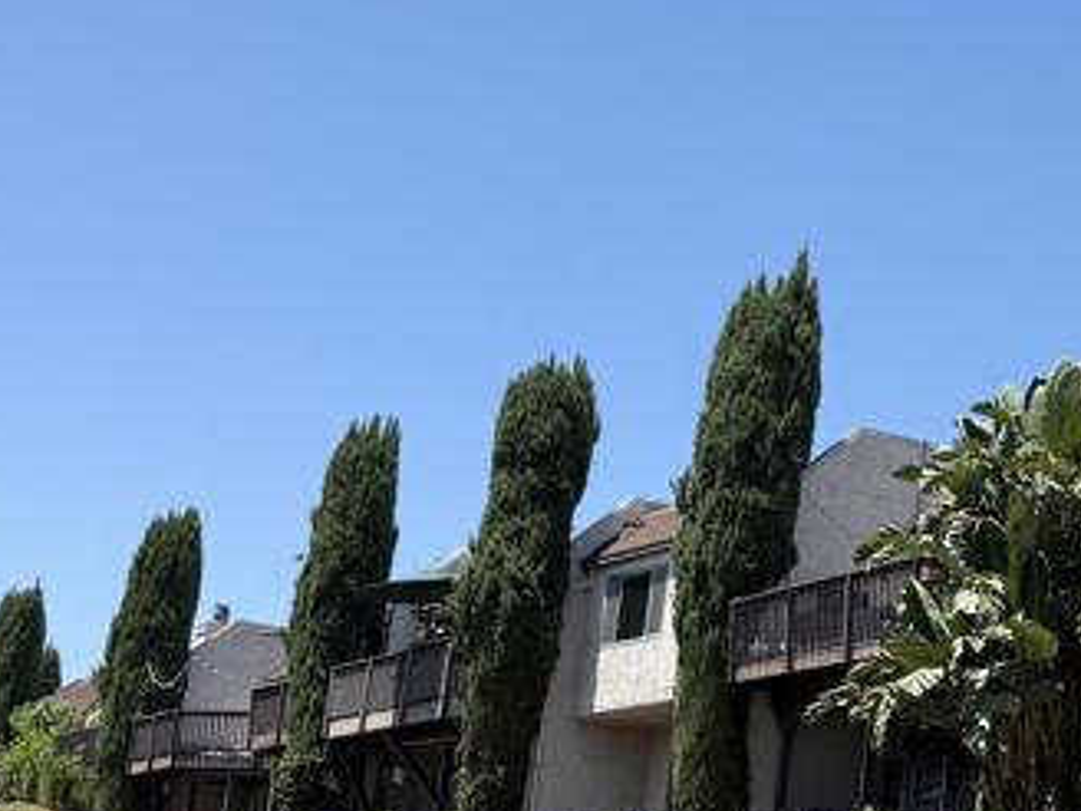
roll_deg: -3.6
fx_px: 2342
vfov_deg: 19.6
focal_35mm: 75
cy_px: 438
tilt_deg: +14.5
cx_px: 1325
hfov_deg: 23.6
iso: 80
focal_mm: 6.76
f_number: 1.78
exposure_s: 1/3145
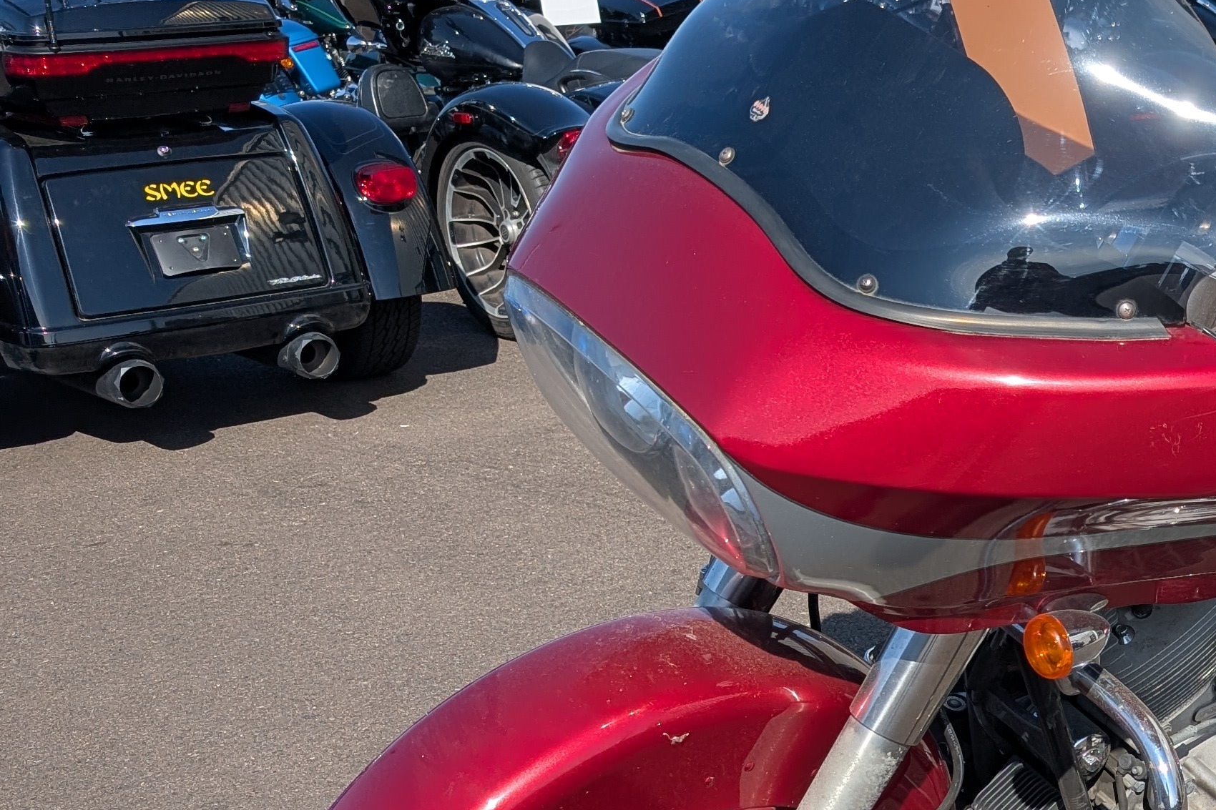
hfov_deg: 30.9
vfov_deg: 22.5
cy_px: 558
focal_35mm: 60
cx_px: 1219
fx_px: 2026
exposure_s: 1/1513
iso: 19
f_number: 1.68
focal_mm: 6.9
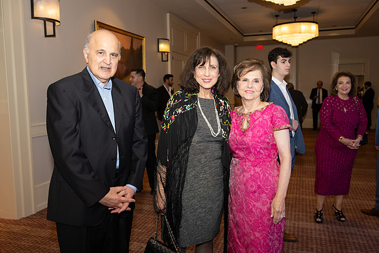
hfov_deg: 58.7
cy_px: 126
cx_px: 190
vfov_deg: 41.1
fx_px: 337
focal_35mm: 32
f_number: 5.6
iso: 800
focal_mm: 32
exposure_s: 1/100
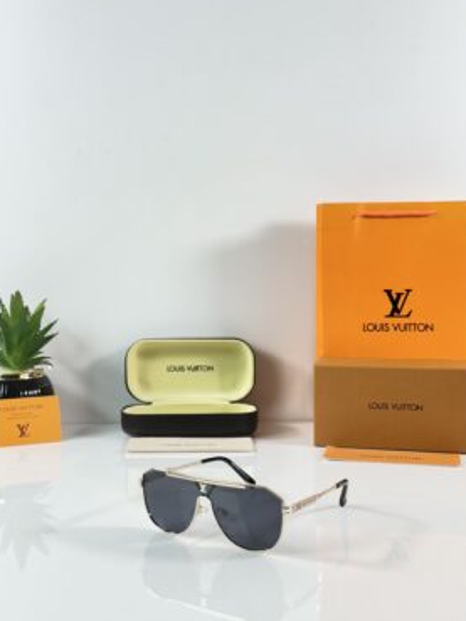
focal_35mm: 52
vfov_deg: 36.8
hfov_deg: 28.0
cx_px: 232
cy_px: 289
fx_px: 933
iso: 64
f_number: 1.78
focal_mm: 6.86
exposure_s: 1/100
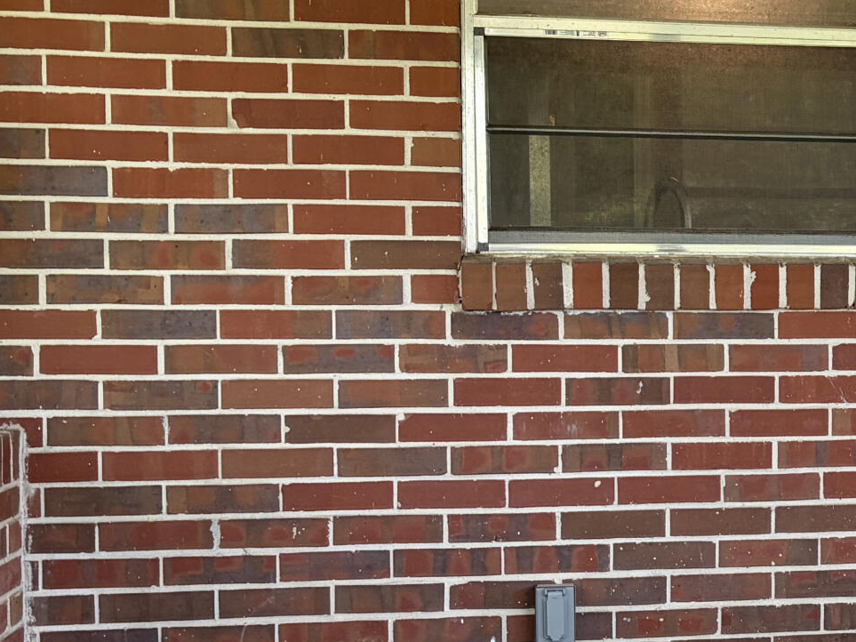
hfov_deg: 22.2
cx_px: 1037
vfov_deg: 18.2
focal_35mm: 81
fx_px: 2003
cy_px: 362
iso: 64
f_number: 1.6
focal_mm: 5.96
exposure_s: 1/121
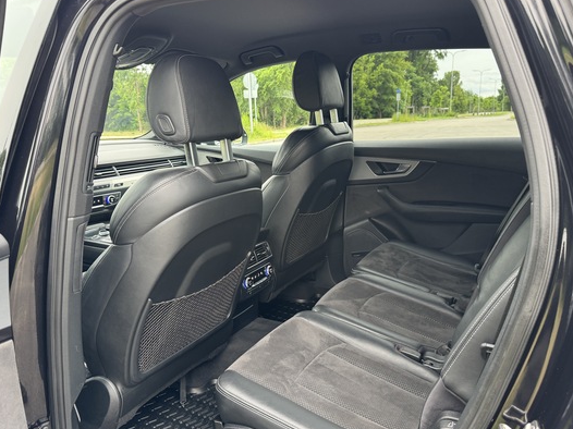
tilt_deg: -13.0
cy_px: 225
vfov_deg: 48.2
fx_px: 480
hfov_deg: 61.7
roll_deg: +1.7
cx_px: 300
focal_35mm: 29
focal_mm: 6.76
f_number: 1.78
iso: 125
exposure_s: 1/121
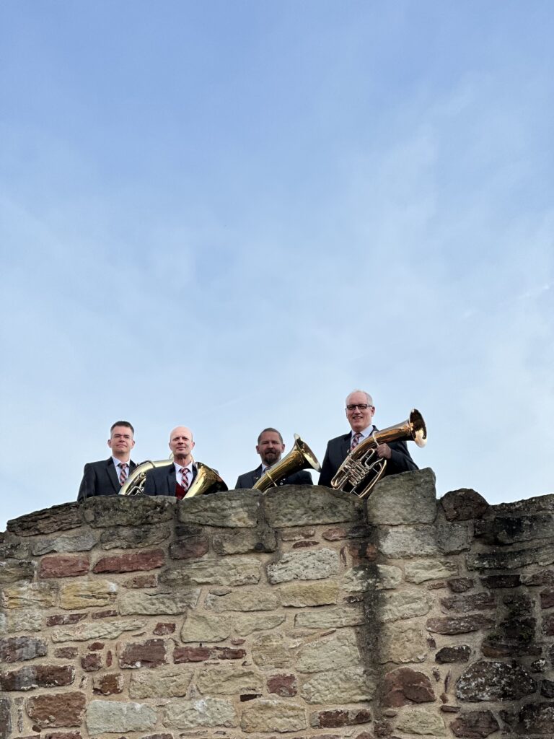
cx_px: 277
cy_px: 370
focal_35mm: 77
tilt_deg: +24.8
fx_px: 1643
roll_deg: +0.9
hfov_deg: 19.1
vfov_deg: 25.3
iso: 32
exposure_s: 1/657
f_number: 2.8
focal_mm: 9
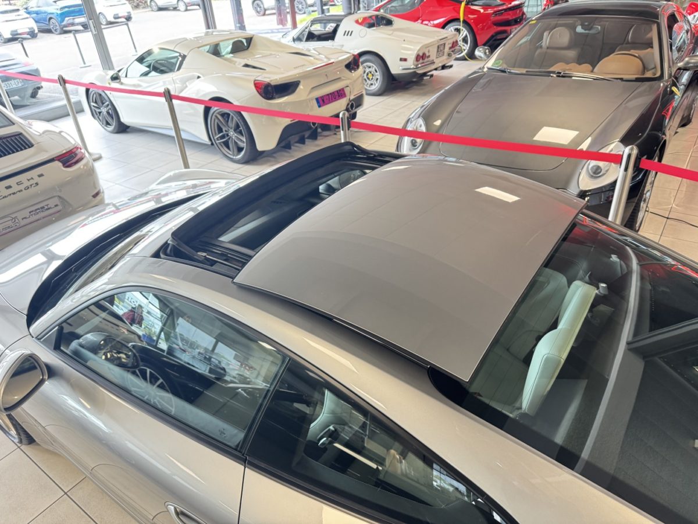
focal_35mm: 24
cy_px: 262
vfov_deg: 56.8
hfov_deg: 71.6
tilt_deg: -33.2
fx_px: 484
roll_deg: +5.8
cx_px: 349
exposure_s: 1/50
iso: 250
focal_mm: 6.76
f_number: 1.78
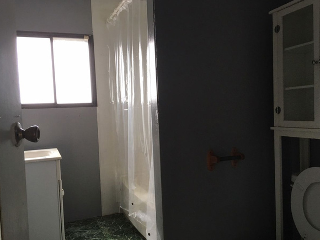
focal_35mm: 32
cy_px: 127
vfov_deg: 44.1
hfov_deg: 56.8
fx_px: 296
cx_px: 153
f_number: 2.2
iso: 40
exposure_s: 1/30
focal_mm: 4.15
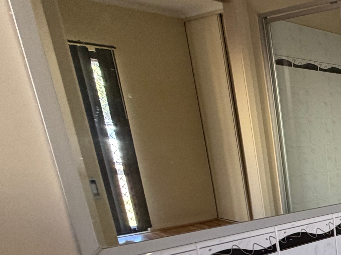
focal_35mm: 40
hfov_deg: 30.9
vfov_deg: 33.6
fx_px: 394
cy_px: 239
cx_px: 484
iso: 200
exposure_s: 1/50
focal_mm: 2.22
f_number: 2.2
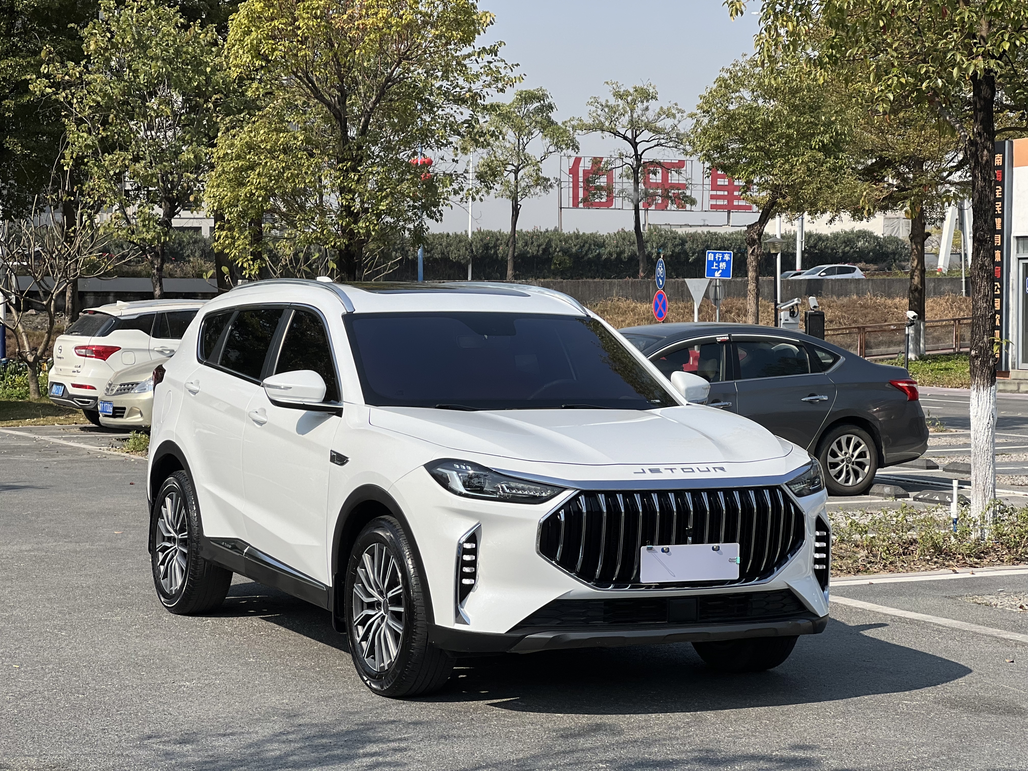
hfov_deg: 25.3
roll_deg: +0.1
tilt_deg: -1.5
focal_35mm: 77
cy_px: 386
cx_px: 514
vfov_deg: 19.1
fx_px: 2287
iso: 32
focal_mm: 9
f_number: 2.8
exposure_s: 1/1096
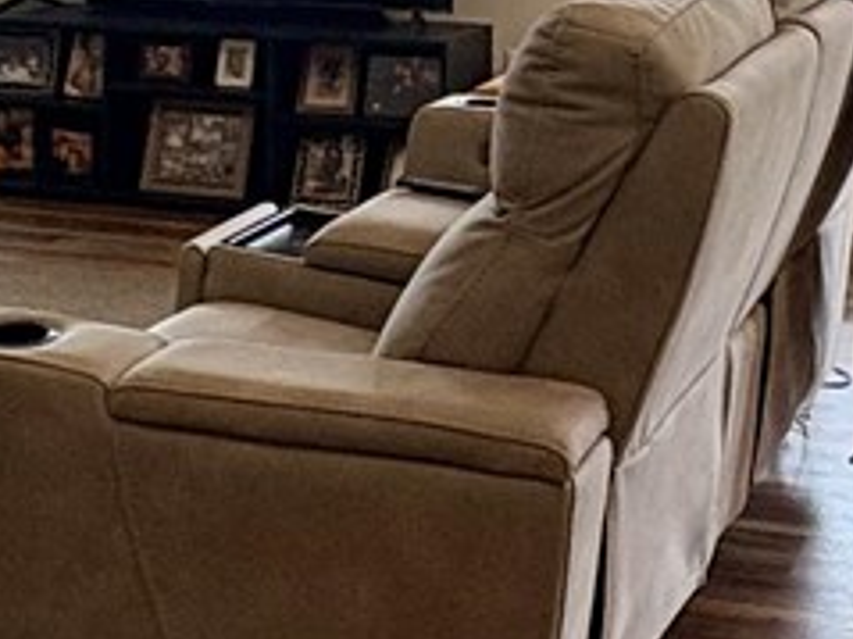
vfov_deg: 16.5
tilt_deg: -2.7
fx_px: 1847
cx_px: 910
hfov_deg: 24.5
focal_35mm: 75
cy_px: -496
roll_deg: +0.3
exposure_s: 1/120
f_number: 2.2
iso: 125
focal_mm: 2.22
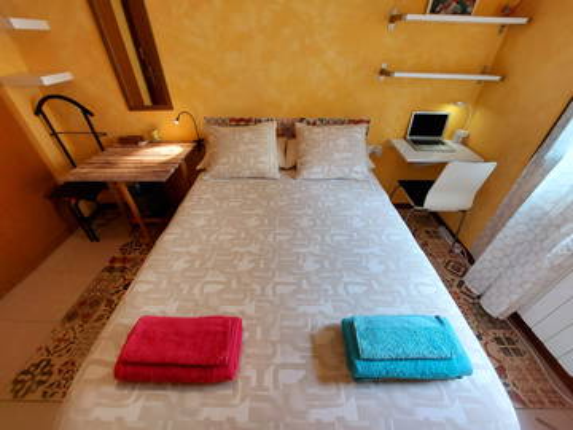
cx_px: 286
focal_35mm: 13
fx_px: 215
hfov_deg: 106.2
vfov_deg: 89.9
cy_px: 215
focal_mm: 1.74
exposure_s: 1/50
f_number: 2.2
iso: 200
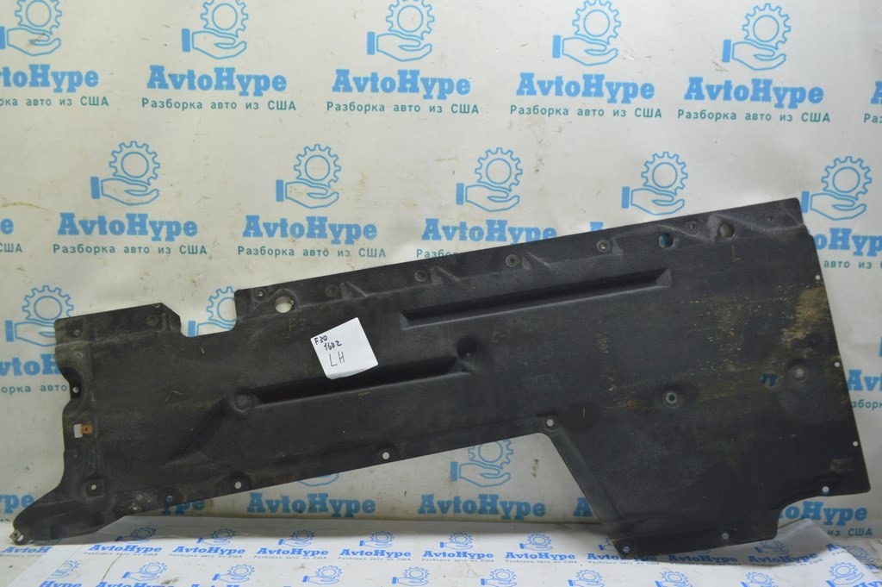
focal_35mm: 27
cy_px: 294
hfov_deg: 67.4
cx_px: 441
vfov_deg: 47.9
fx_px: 661
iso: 400
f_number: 5.6
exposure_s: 1/20
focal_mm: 18
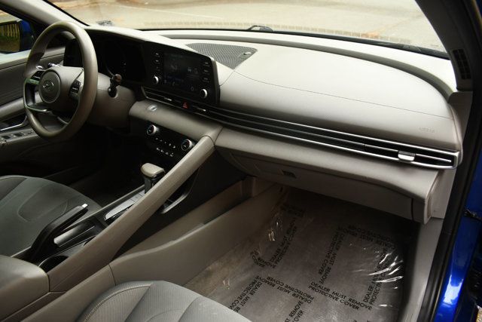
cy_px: 161
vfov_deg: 48.0
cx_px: 241
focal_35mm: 27
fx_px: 362
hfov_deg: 67.4
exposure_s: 1/250
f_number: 5
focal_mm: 18
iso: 400
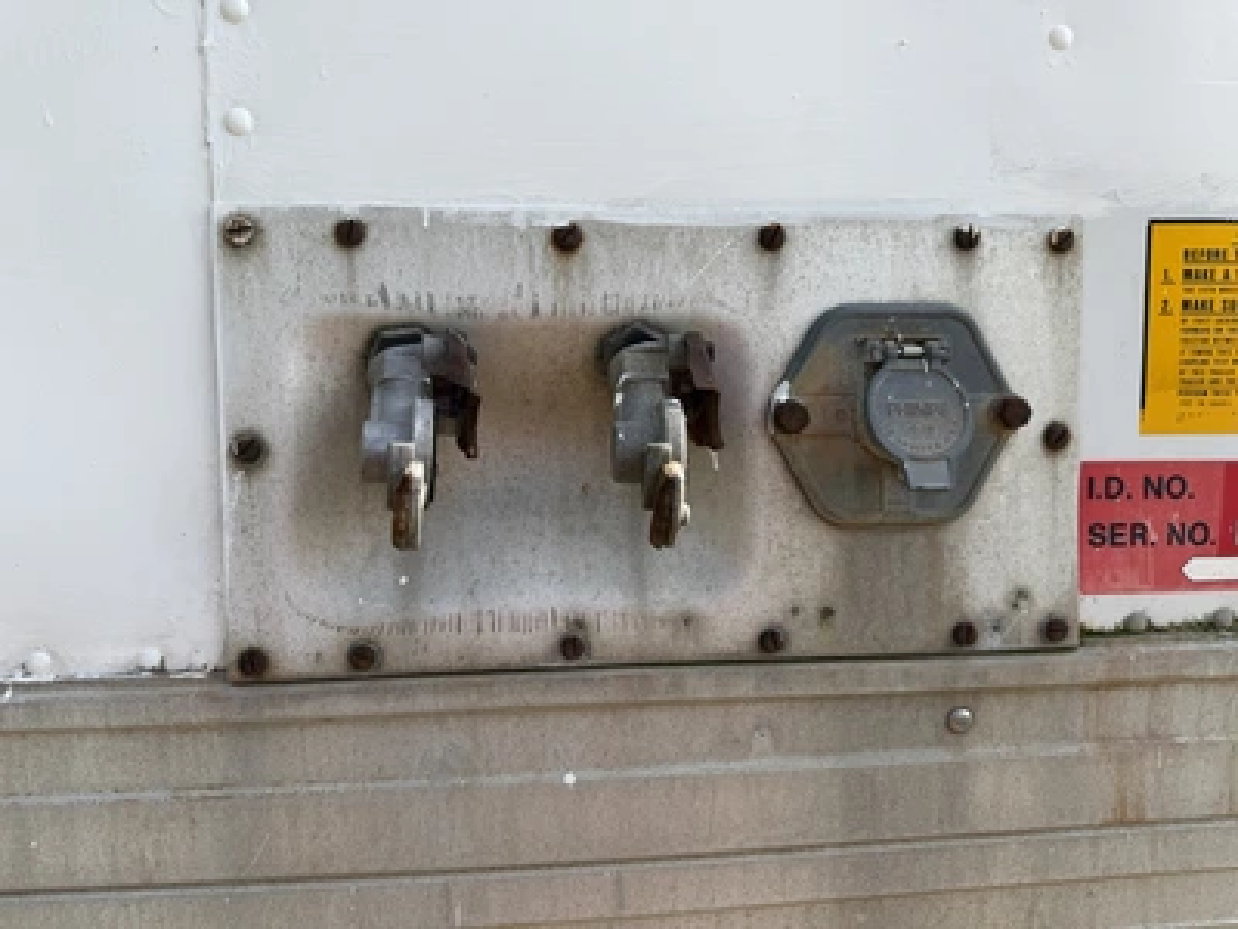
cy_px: 464
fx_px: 858
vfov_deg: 56.8
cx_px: 619
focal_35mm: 24
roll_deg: +1.4
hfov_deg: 71.6
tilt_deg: -6.4
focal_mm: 6.76
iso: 80
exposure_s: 1/3145
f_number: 1.78
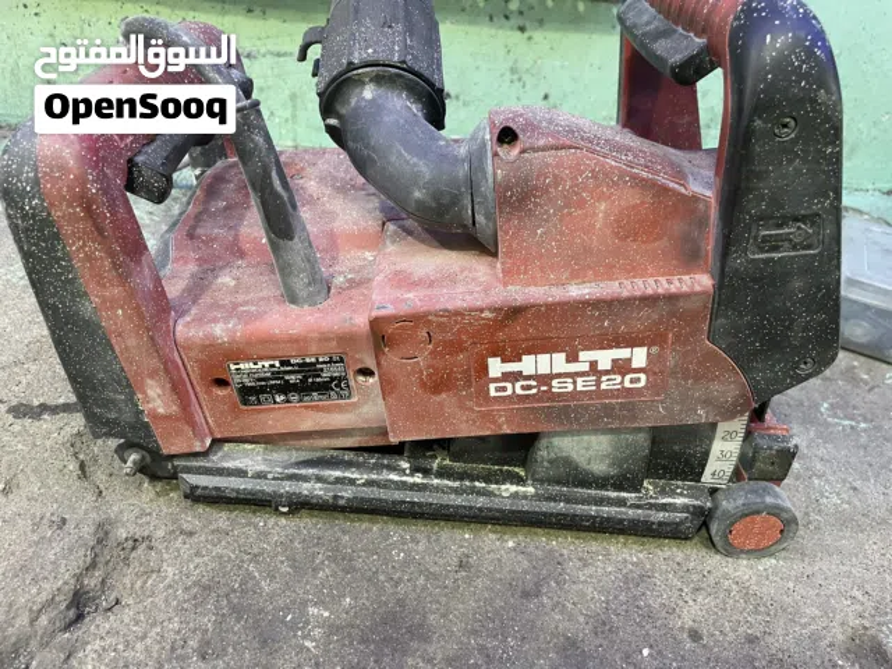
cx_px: 446
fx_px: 670
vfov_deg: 53.1
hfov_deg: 67.3
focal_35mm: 26
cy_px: 334
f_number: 1.6
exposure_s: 1/50
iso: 200
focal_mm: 4.2
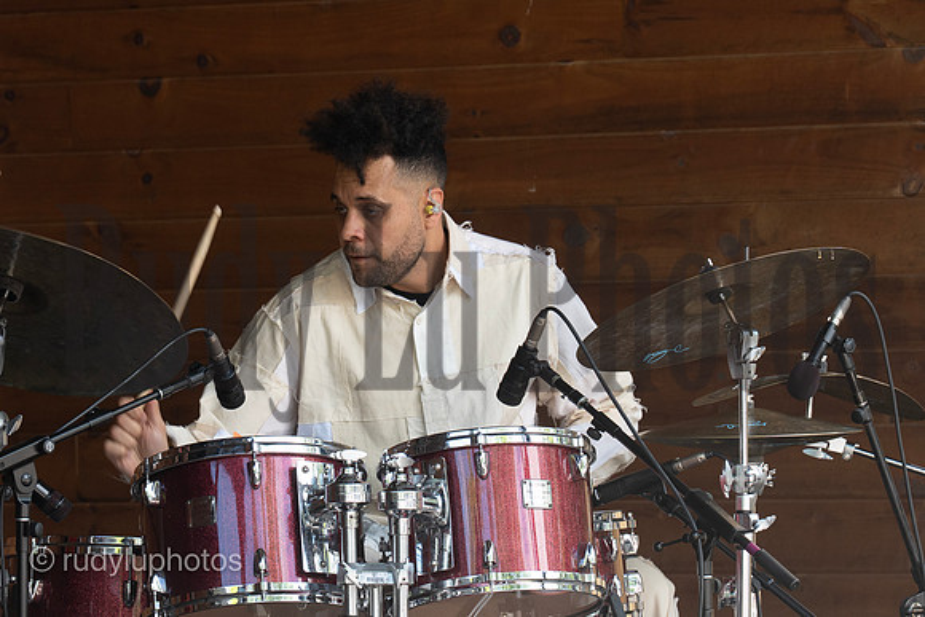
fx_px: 7710
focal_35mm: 300
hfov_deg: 6.9
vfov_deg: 4.6
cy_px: 308
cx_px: 462
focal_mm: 200
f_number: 8
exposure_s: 1/160
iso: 800
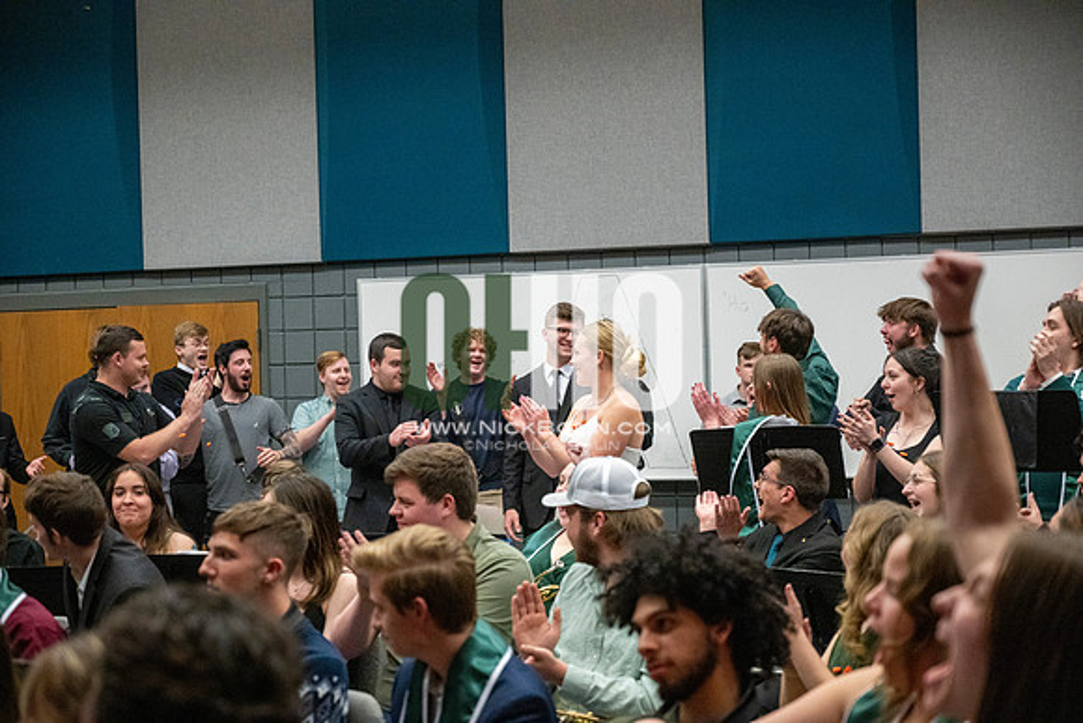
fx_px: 2106
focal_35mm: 70
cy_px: 362
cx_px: 542
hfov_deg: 28.8
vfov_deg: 19.5
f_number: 4
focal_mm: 70
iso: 10000
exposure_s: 1/500
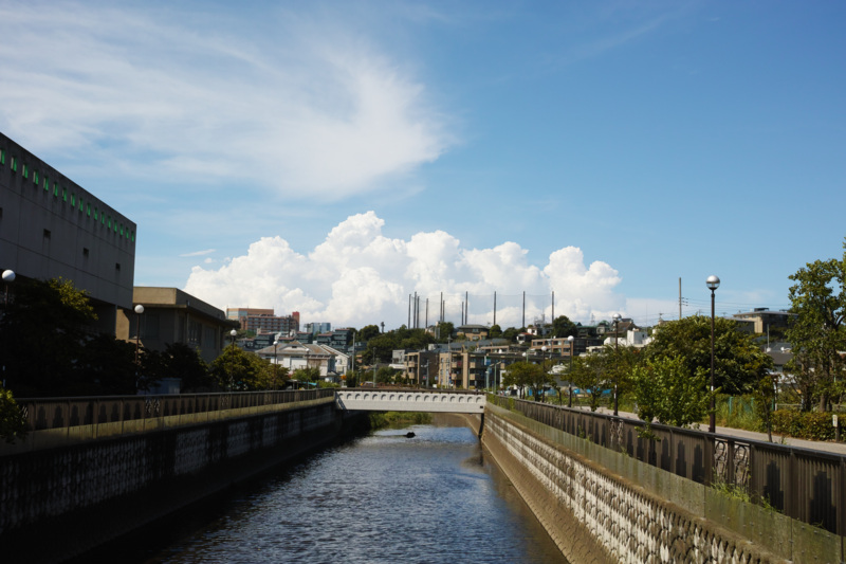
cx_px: 423
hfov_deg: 43.6
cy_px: 282
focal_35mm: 45
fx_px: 1057
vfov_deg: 29.9
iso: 100
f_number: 8
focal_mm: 30
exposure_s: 1/500
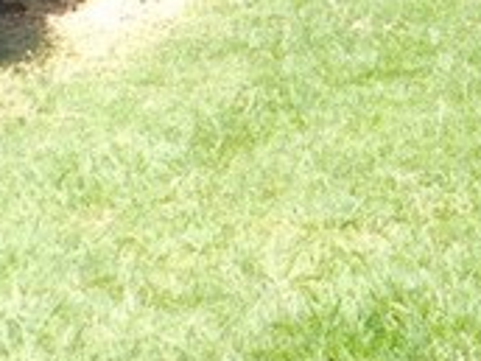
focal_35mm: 137
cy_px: -162
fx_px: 1904
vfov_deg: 10.5
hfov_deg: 13.2
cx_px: 831
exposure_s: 1/400
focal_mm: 4
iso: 125
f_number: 3
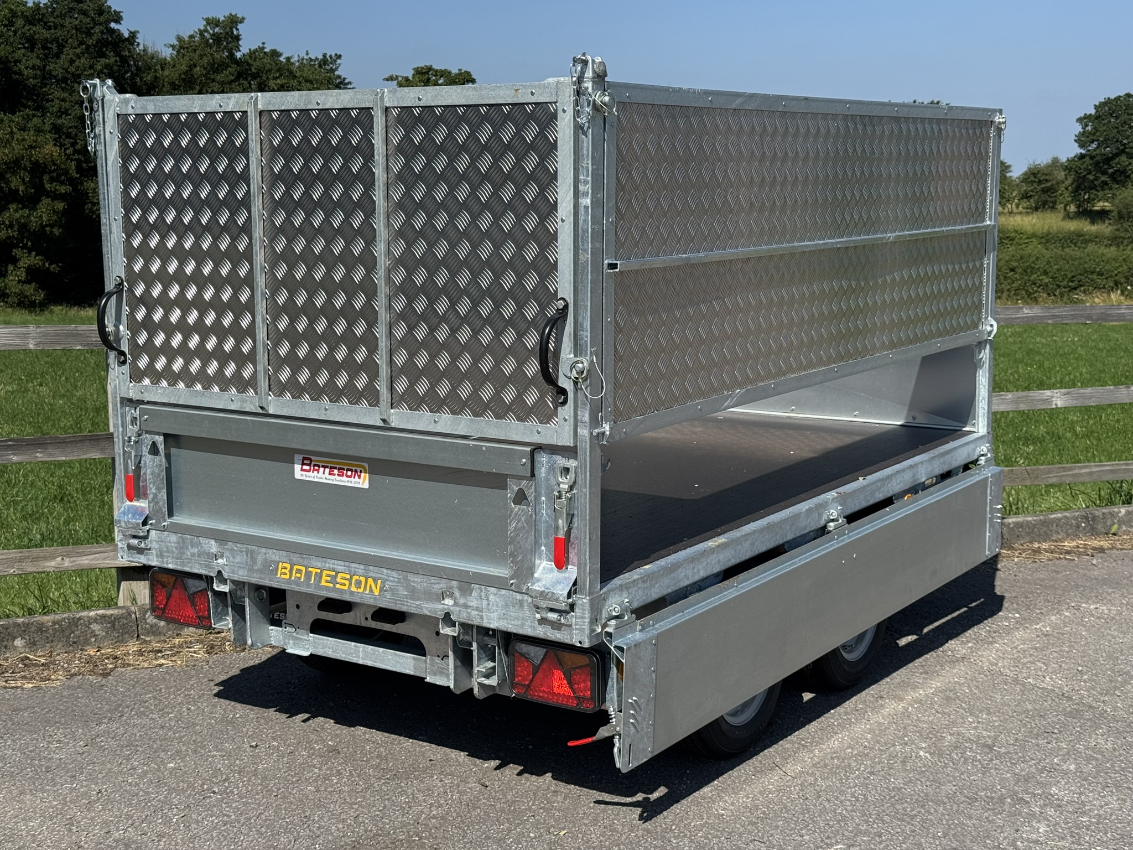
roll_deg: +0.7
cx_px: 566
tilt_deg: -8.3
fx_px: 1571
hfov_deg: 39.7
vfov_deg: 30.3
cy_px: 425
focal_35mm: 48
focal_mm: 6.76
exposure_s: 1/4608
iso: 64
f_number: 1.78
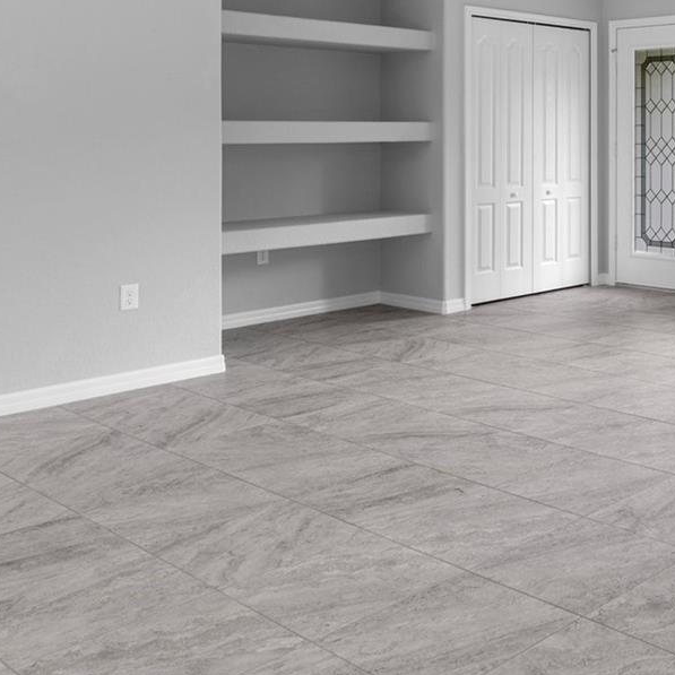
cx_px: 762
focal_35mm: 41
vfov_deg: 39.7
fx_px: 905
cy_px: 158
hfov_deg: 34.6
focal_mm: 12
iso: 320
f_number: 8
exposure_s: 1/2.5
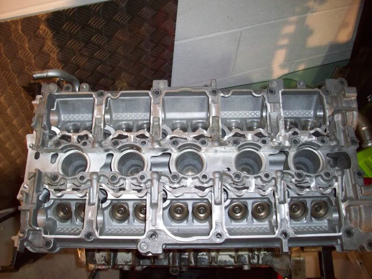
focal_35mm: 37
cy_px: 140
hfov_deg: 50.1
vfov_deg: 38.7
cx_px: 186
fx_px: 398
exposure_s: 1/45
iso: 160
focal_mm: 6.2
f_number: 2.8
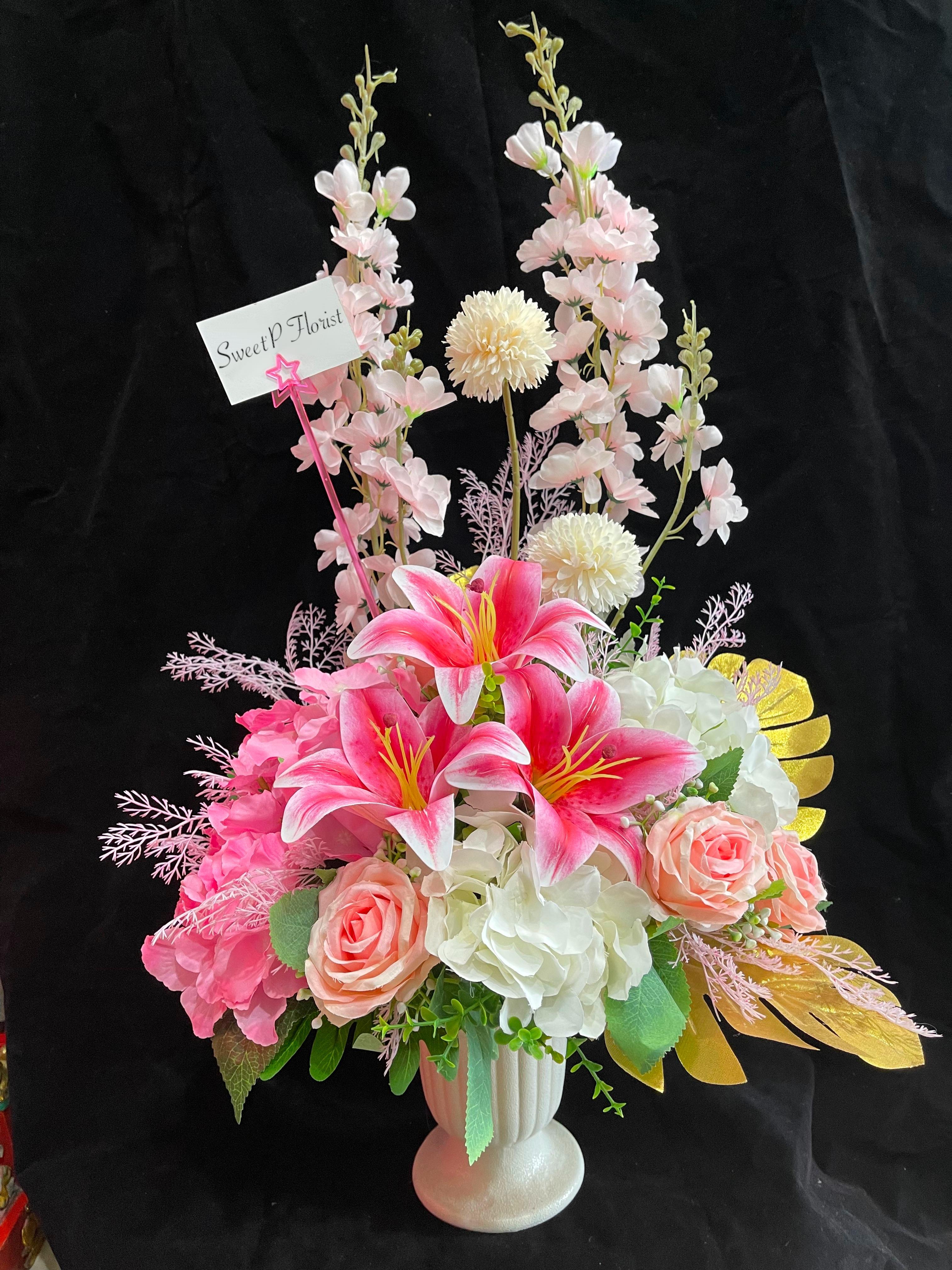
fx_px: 953
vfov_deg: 67.3
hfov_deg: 53.1
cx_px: 476
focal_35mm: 26
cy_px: 635
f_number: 1.6
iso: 160
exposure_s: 1/50
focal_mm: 5.1
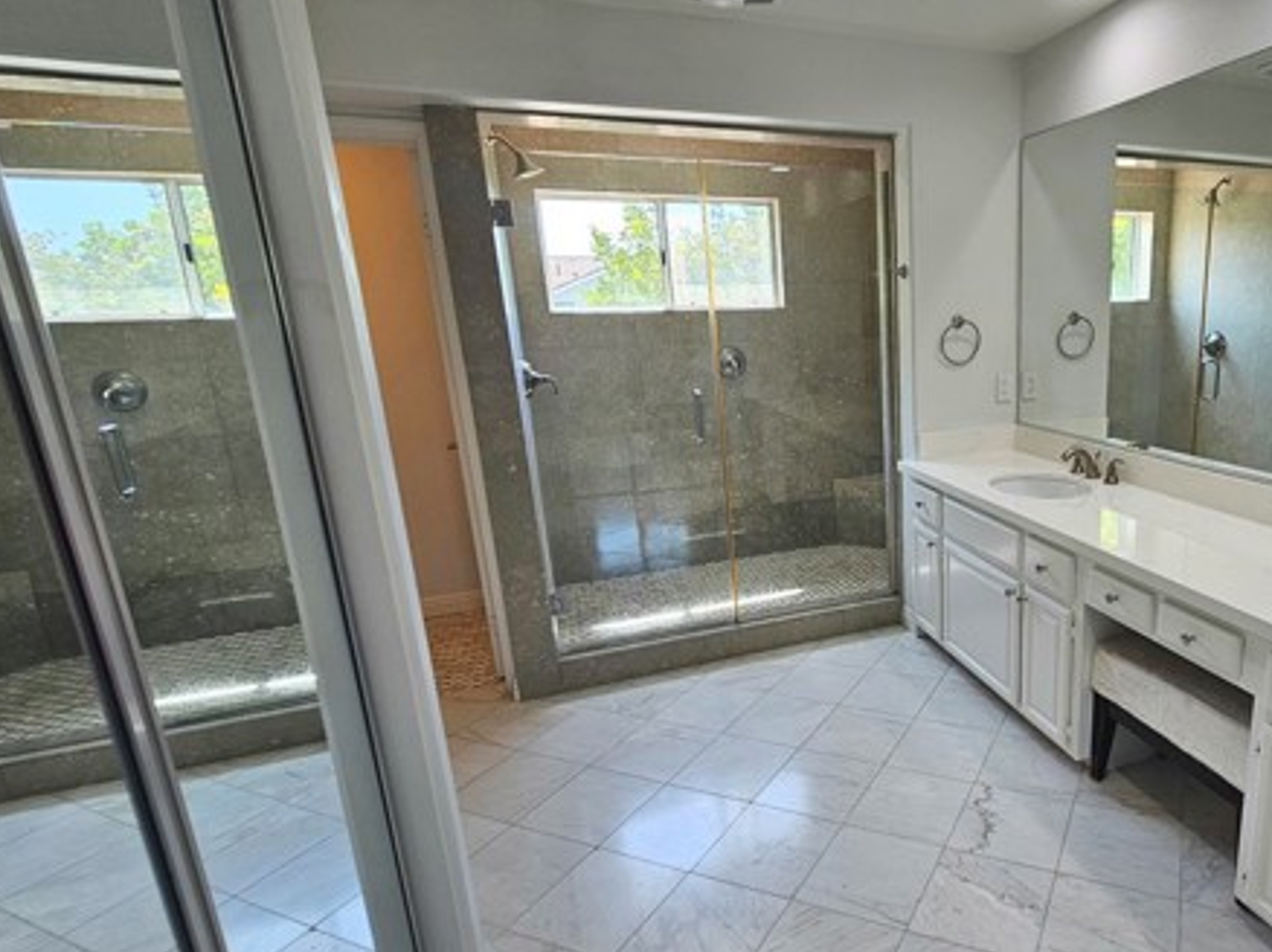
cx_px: 912
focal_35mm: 19
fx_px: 698
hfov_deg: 79.9
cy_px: 511
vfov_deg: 68.5
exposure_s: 1/60.2
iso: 50
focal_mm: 2.2
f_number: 2.2
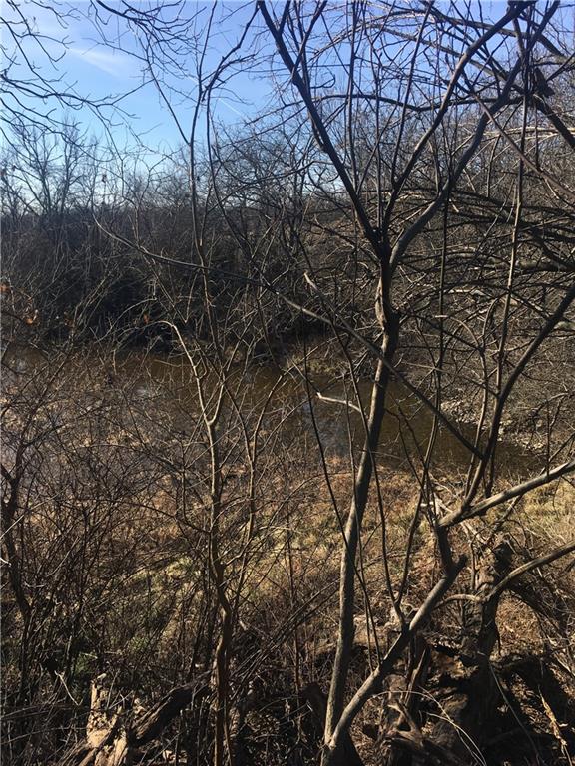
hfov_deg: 48.2
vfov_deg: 61.7
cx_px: 288
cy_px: 383
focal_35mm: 29
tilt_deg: -16.5
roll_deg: +1.2
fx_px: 642
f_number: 2.2
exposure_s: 1/884
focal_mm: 4.15
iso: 25
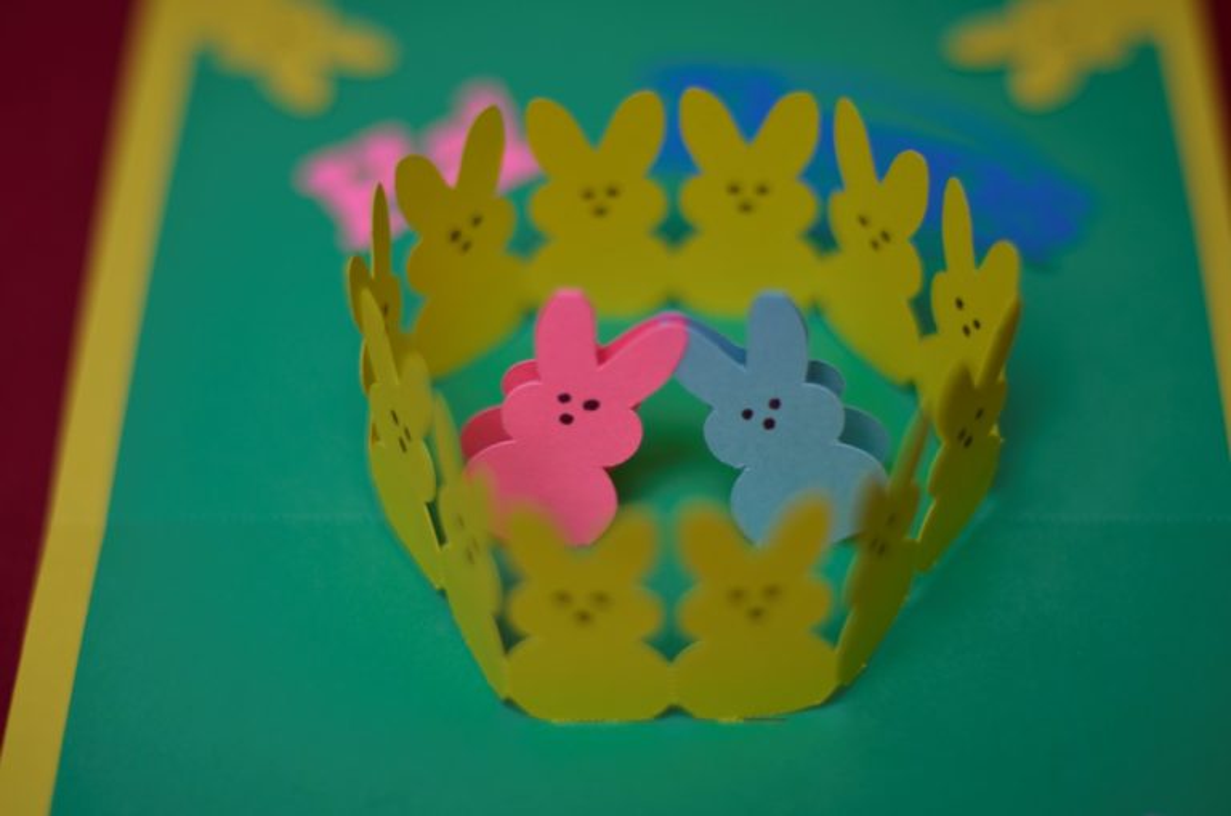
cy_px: 408
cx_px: 616
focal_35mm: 75
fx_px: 2560
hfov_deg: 27.0
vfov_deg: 18.1
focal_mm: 50
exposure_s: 1/640
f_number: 1.4
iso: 200
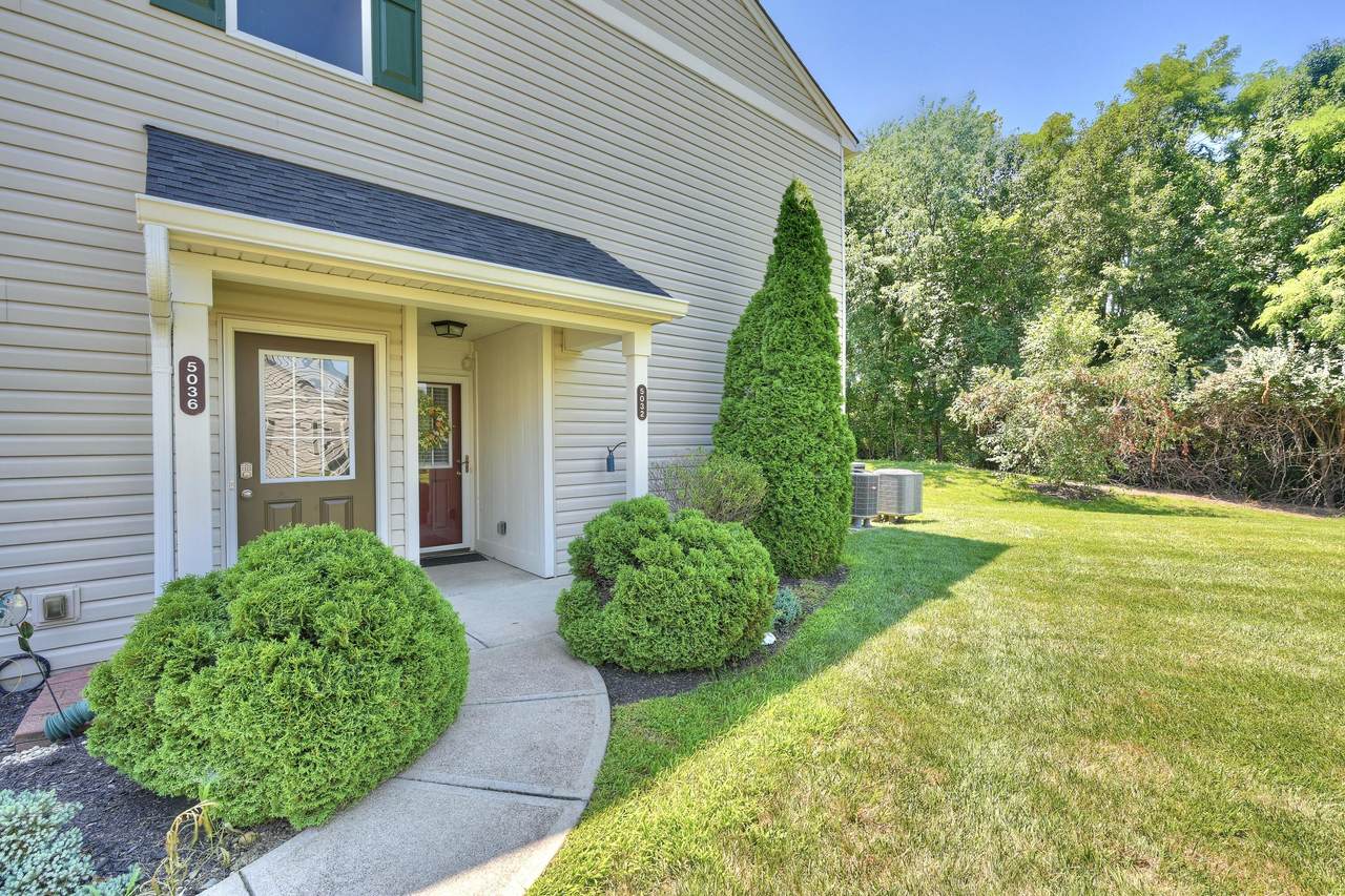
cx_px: 672
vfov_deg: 75.5
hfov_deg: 98.5
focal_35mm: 16
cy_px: 448
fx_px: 579
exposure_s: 1/15
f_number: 10
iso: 100
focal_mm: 15.5
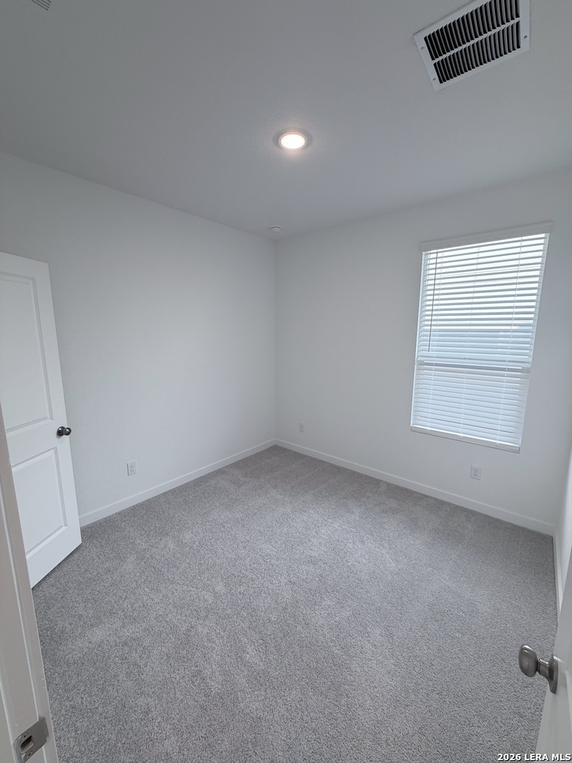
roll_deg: -0.7
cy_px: 382
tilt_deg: -9.2
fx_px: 308
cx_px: 286
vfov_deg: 102.1
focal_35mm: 14
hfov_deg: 85.7
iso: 125
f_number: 2.2
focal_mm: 2.22
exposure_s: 1/120
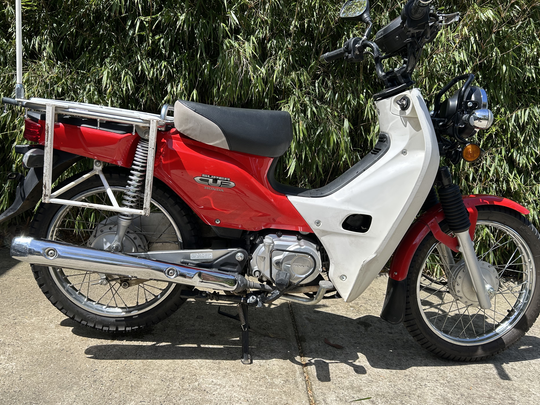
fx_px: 437
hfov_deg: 63.4
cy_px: 200
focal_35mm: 28
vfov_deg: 49.7
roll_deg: -3.3
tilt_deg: -9.0
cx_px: 264
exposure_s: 1/2762
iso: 50
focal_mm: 5.7
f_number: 1.5
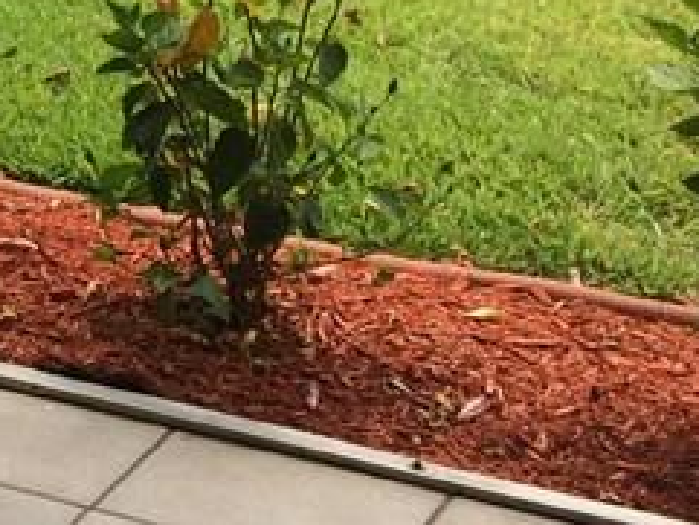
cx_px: -261
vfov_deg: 11.6
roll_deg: +1.2
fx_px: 2485
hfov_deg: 15.1
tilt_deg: -12.0
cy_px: -261
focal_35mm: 123
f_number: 2.2
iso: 32
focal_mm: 4.15
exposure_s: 1/707
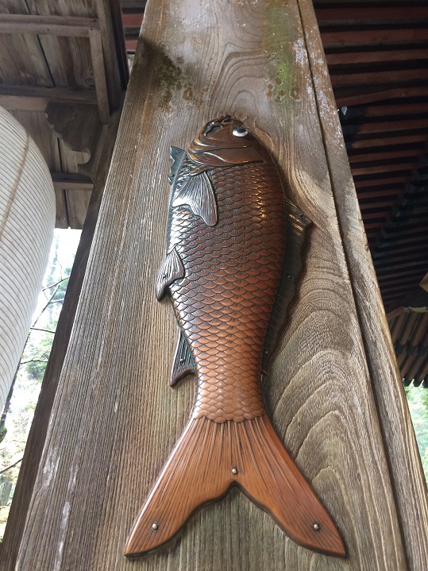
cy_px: 286
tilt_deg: +35.1
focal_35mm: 29
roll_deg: -2.0
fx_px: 478
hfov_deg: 48.2
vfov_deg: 61.7
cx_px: 214
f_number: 2.2
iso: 80
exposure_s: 1/30
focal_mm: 4.15
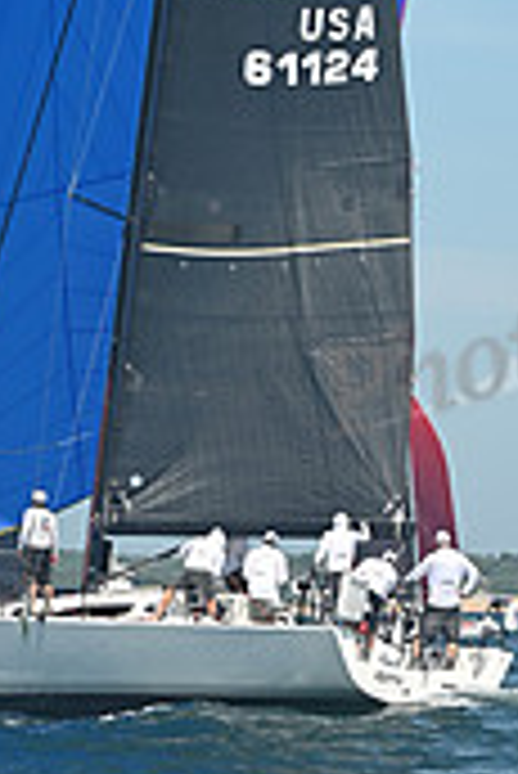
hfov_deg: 4.5
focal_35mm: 304
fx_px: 6548
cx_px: 92
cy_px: -306
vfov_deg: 6.7
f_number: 8
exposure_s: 1/1000
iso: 320
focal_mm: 90
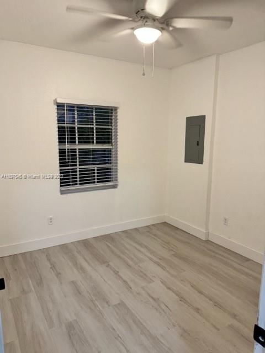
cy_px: 176
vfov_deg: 71.6
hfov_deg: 56.8
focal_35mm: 24
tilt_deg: -9.8
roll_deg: +0.2
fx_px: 245
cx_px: 132
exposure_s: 1/60
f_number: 1.78
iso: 250
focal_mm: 6.86
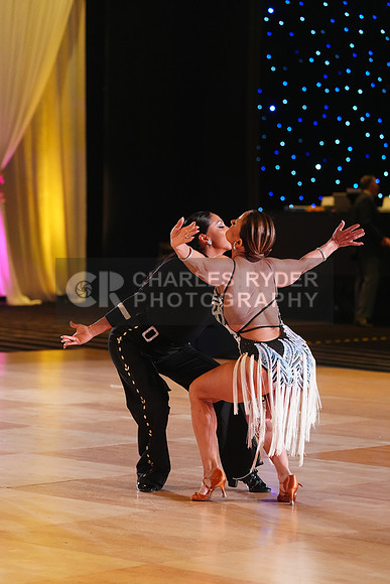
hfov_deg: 11.2
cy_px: 292
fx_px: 1997
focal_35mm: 123
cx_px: 195
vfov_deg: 16.6
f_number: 4
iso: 3200
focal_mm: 123
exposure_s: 1/400
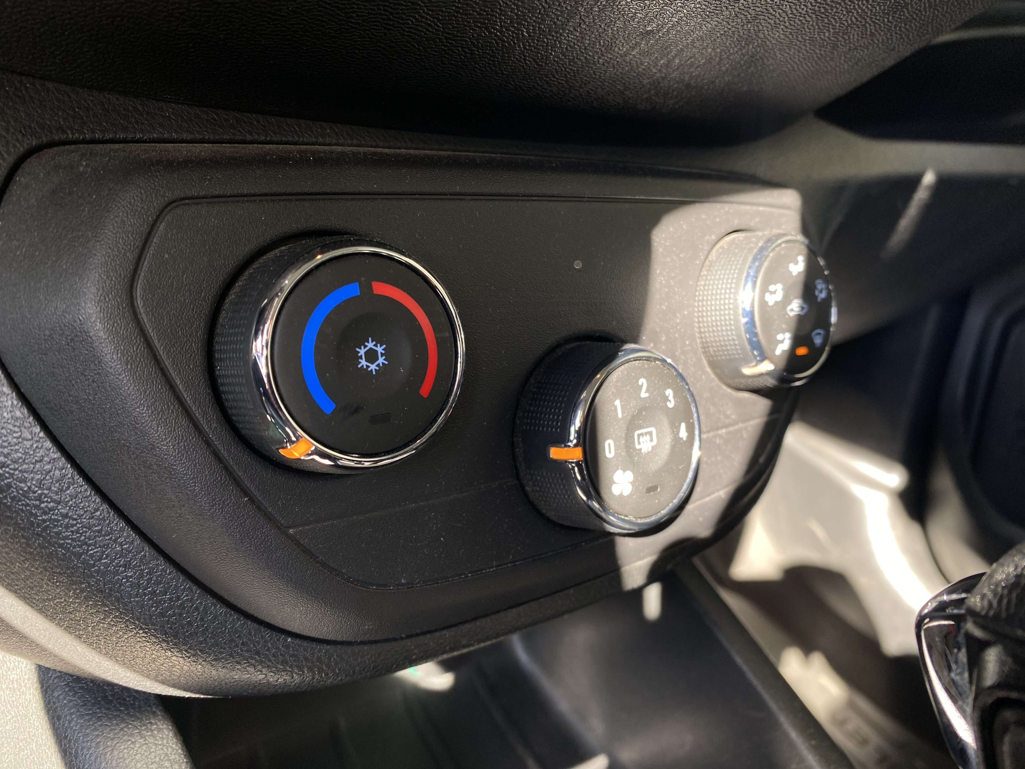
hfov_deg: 67.3
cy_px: 384
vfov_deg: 53.1
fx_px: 770
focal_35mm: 26
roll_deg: -11.0
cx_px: 512
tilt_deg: -21.5
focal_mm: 4.25
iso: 80
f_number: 1.8
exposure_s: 1/121
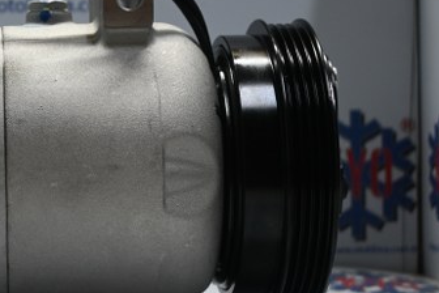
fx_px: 1340
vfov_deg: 12.5
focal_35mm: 110
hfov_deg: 18.3
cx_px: 52
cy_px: 116
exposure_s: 1/60
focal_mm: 41
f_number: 5.6
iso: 900
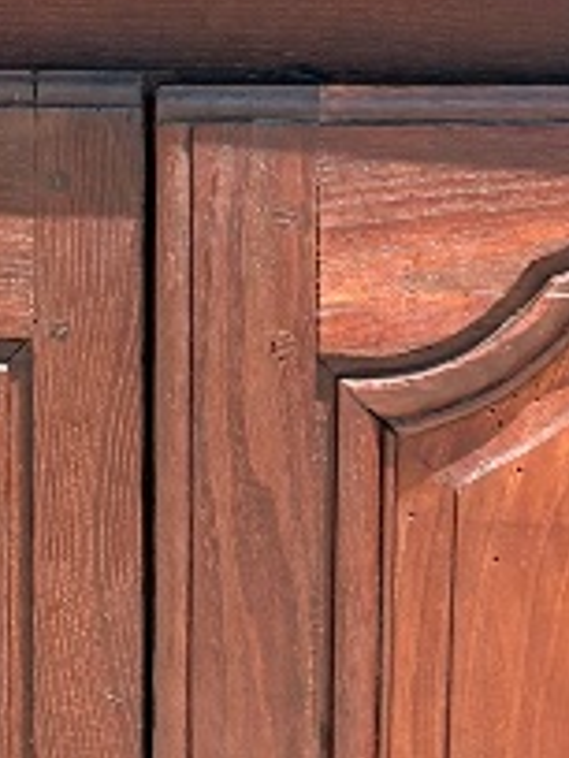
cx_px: 138
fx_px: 3353
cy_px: 505
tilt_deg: -11.8
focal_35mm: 153
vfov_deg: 12.9
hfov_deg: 9.7
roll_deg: -1.8
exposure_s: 1/1587
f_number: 1.6
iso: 50
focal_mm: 5.96
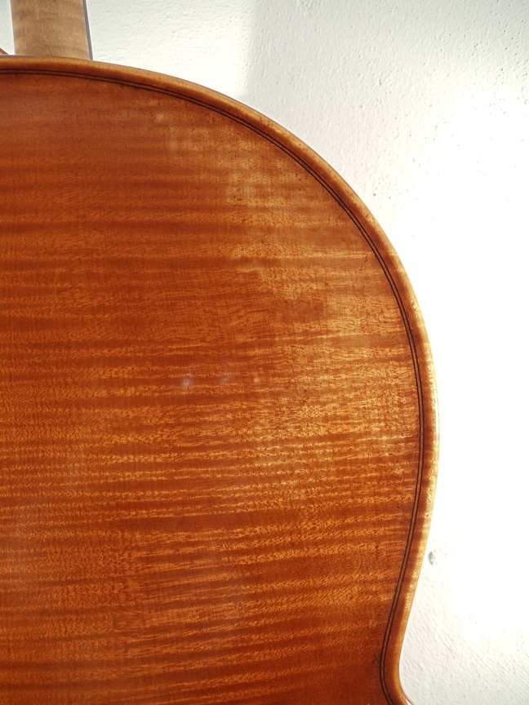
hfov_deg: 32.9
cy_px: 352
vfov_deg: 42.9
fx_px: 897
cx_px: 264
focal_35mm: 44
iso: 80
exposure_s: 1/125
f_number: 3.5
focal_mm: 6
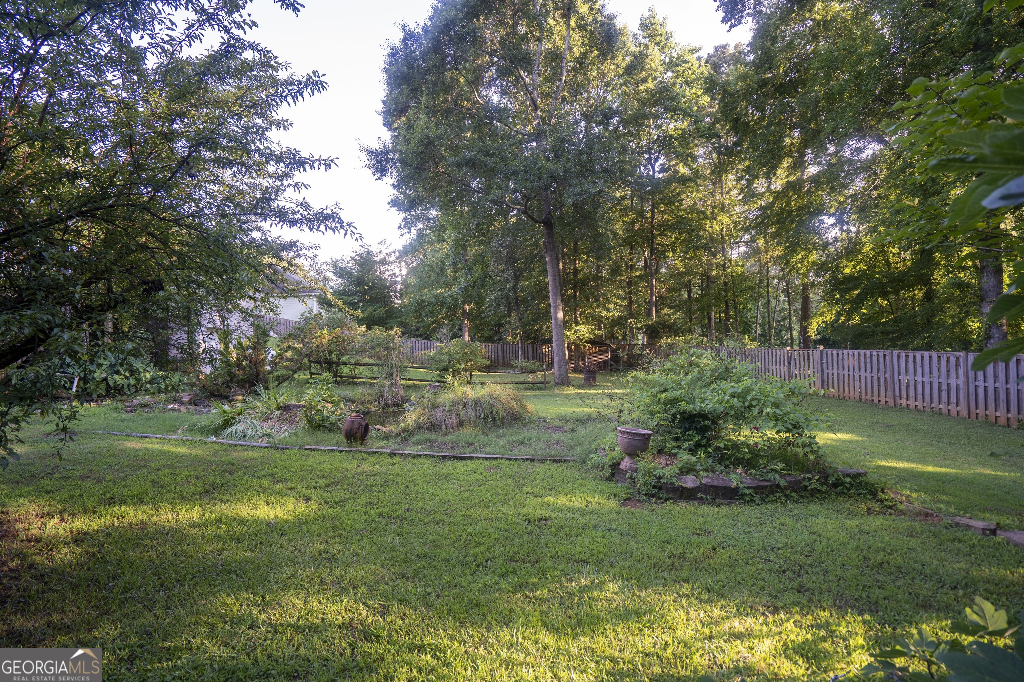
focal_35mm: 16
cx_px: 512
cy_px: 341
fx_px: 455
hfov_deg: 96.7
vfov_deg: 73.7
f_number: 4
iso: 500
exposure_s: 1/160
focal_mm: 16
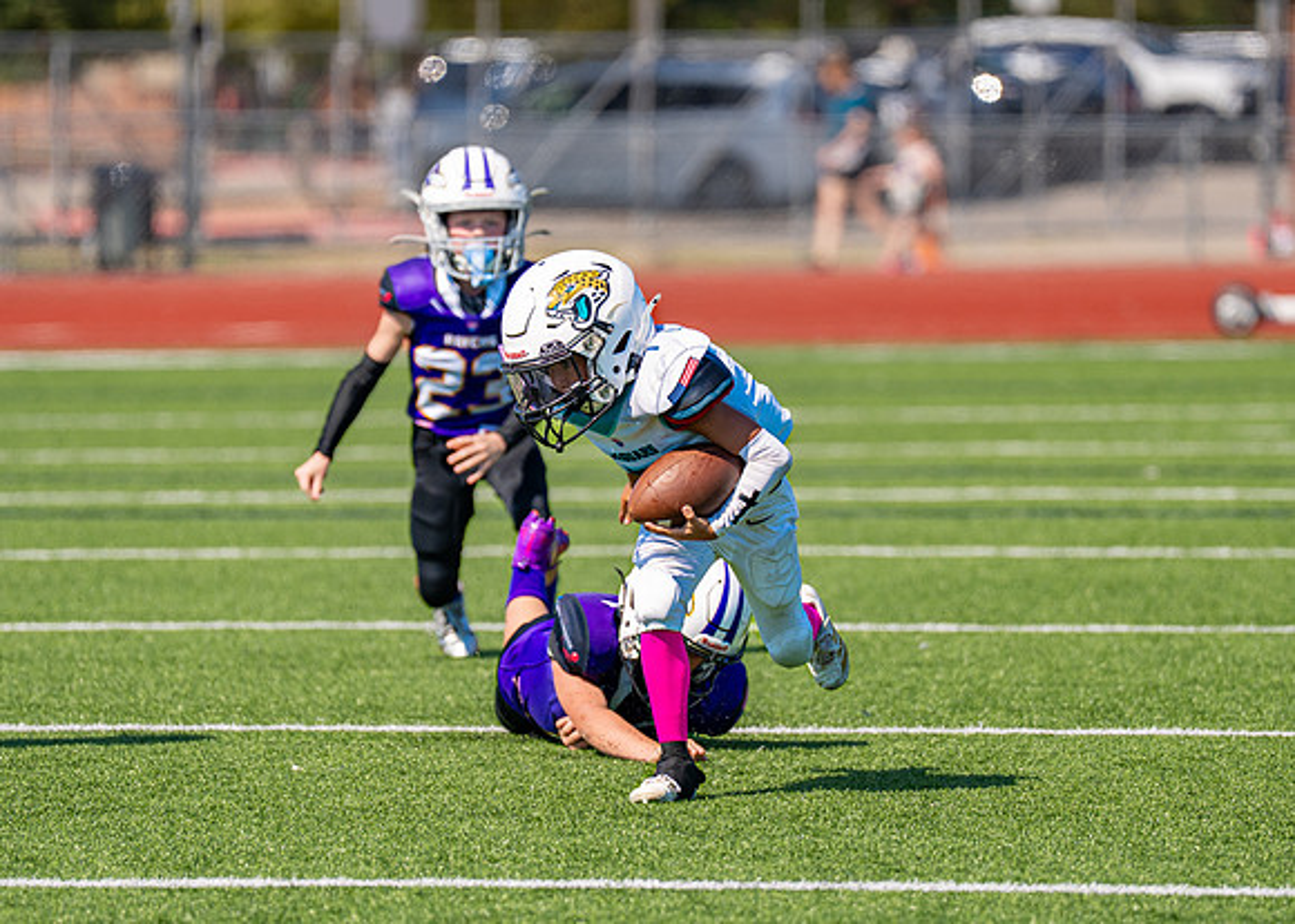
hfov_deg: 5.9
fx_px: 12519
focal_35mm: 340
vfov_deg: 4.2
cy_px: 477
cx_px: 684
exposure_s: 1/2000
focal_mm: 200
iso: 100
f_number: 2.8
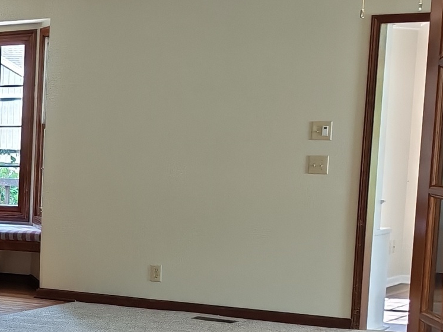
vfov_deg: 13.1
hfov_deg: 15.0
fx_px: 1420
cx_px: -392
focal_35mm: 111
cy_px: 337
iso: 800
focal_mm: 6.12
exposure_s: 1/100
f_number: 1.9
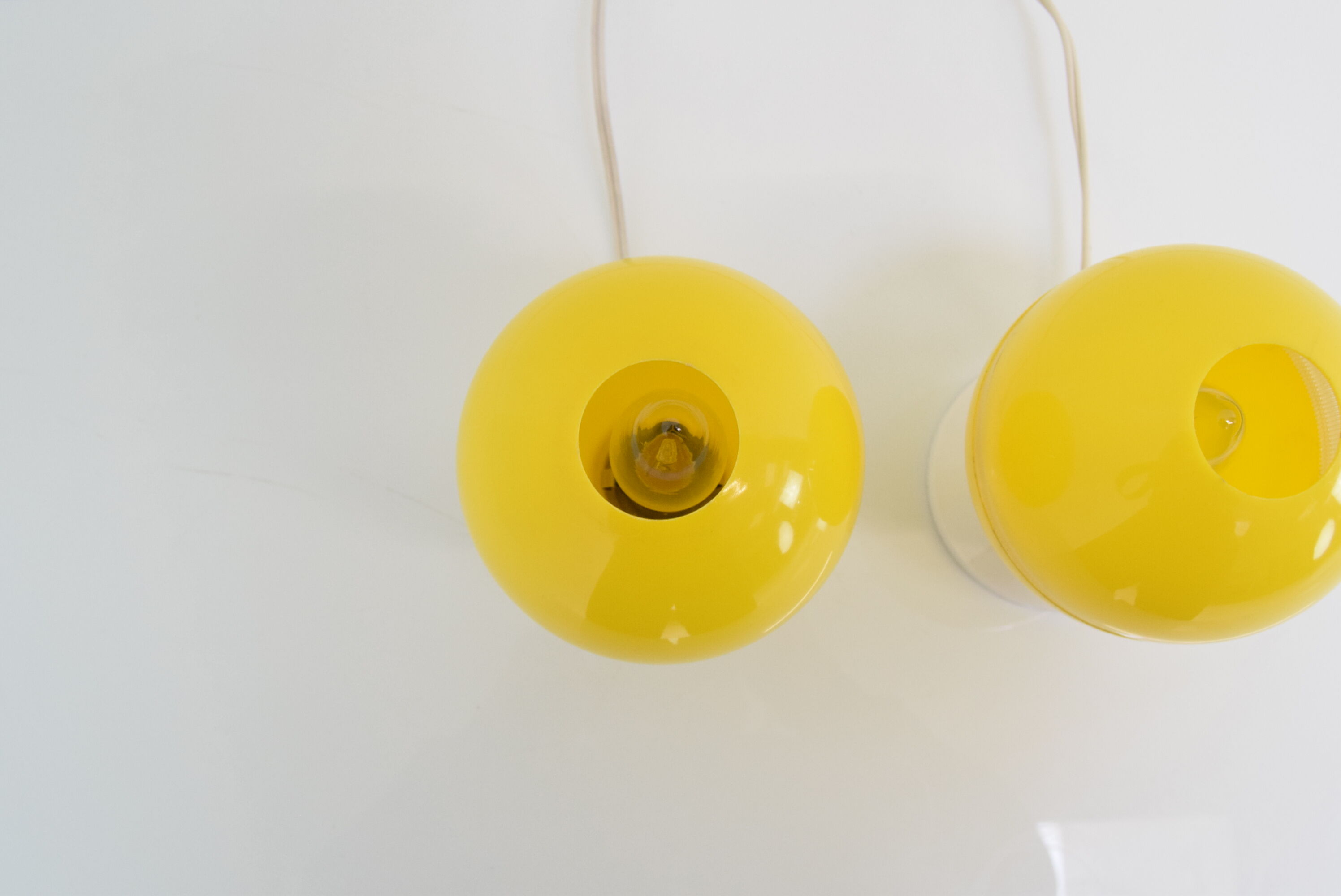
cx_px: 670
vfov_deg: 36.9
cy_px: 448
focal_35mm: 36
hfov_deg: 53.1
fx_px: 1342
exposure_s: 1/160
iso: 1600
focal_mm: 24
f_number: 6.3
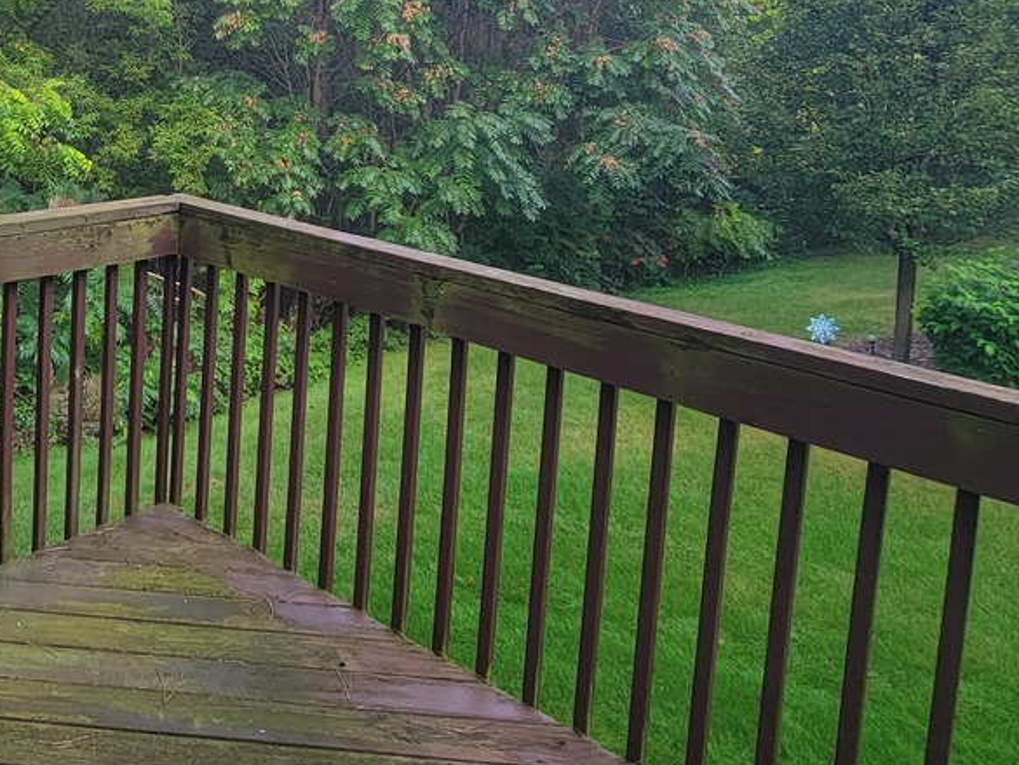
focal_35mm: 32
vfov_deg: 41.4
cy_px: 108
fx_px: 942
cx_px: 127
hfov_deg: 51.1
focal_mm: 2.2
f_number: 2.2
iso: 50
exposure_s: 1/204
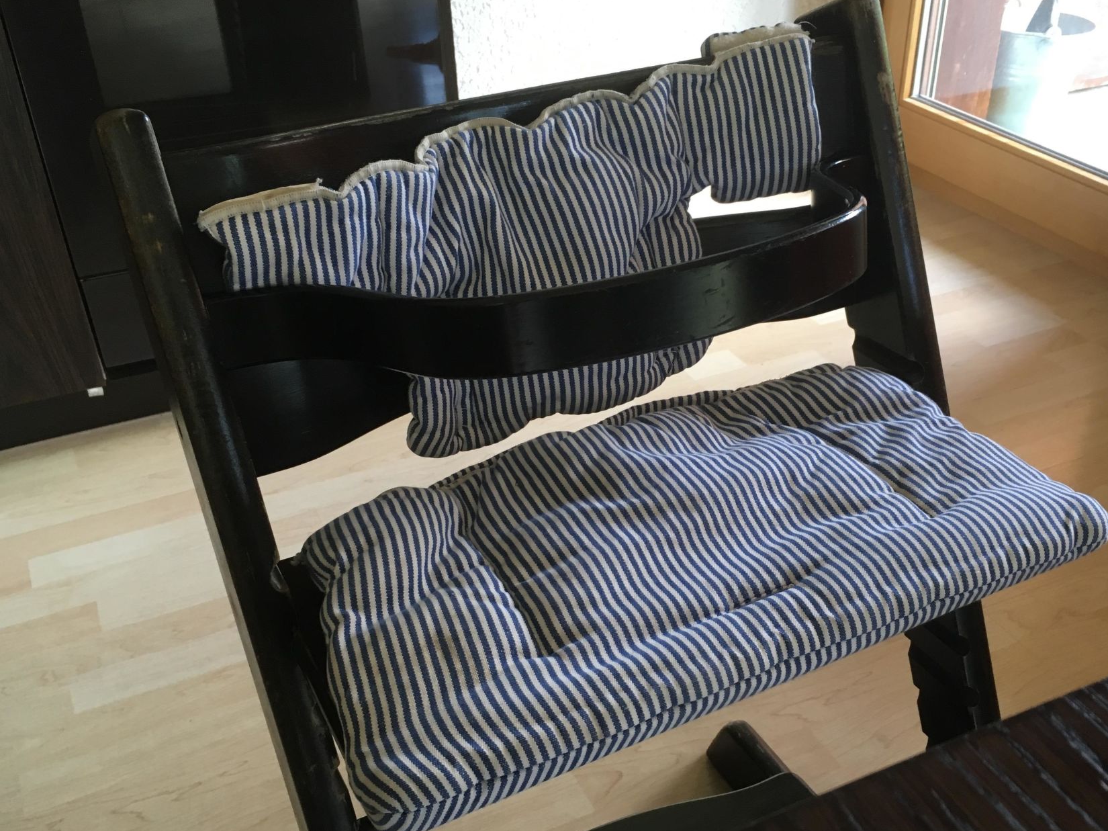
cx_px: 602
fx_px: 1152
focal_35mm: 36
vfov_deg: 39.5
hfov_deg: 51.3
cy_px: 480
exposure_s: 1/33
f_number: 2.2
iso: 100
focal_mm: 4.15
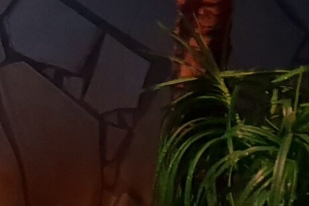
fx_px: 1270
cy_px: 91
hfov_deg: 11.8
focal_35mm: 148
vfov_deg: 9.3
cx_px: -390
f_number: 1.5
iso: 320
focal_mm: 4.3
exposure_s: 1/13
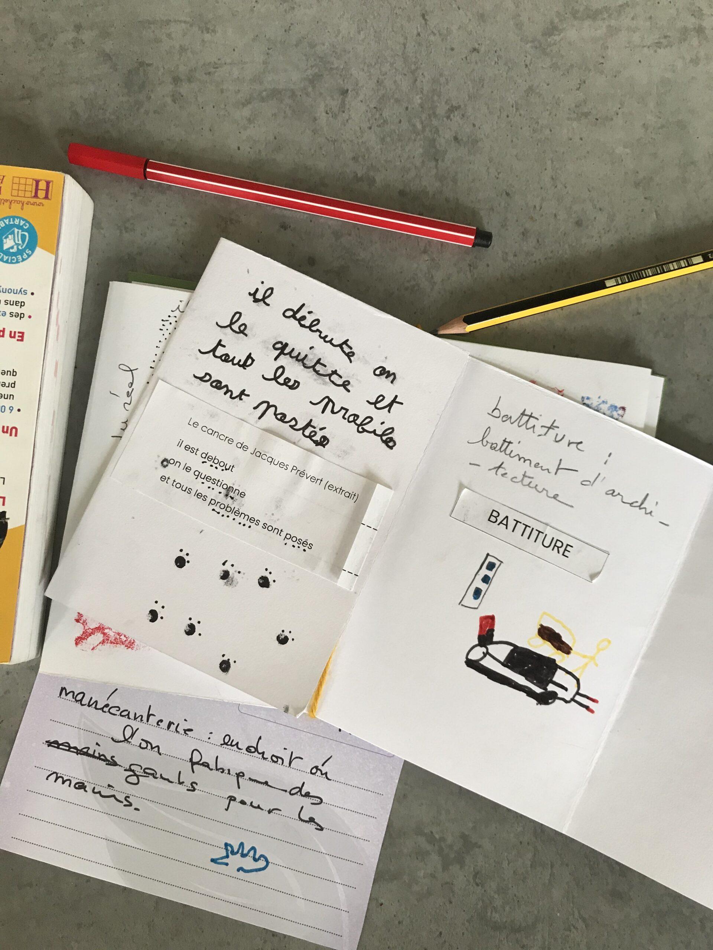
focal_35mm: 28
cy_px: 475
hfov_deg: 49.7
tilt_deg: -85.0
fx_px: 769
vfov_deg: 63.4
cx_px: 356
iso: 25
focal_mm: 3.99
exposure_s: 1/33
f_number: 1.8
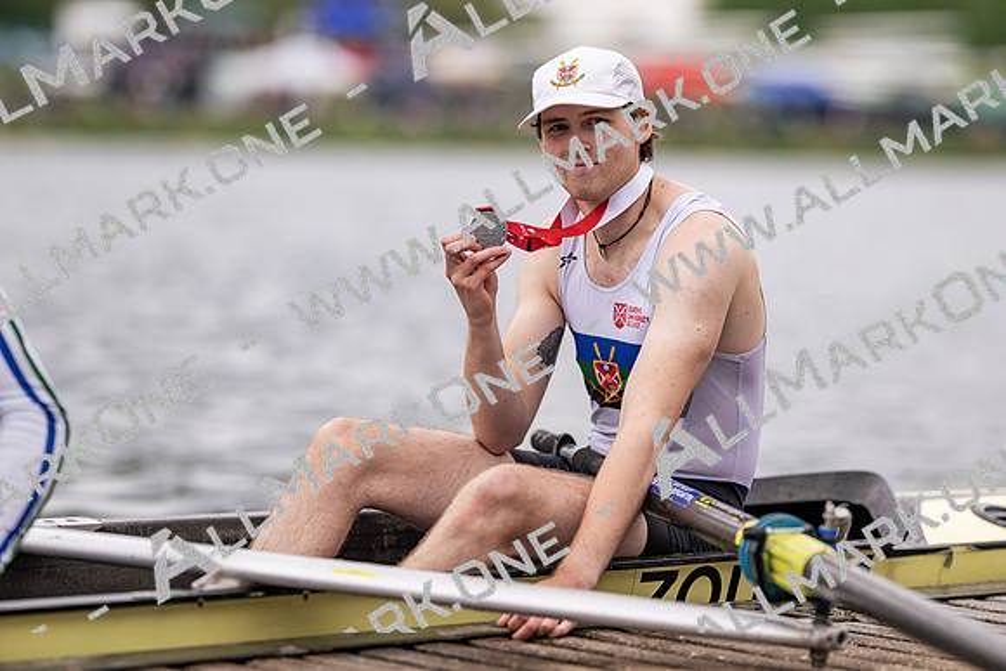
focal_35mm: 135
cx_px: 503
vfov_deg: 10.2
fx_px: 3773
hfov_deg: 15.2
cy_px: 336
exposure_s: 1/1000
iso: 64
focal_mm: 135
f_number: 1.8
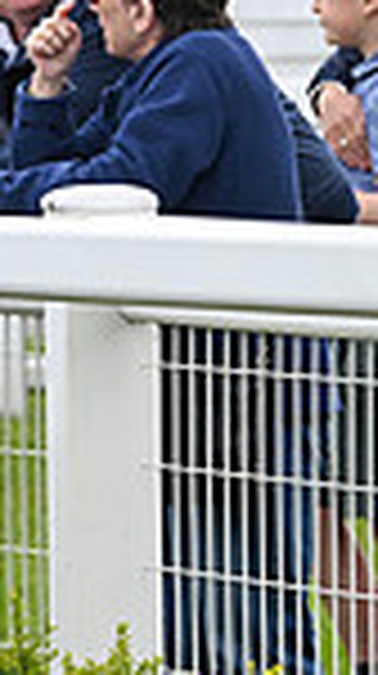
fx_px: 11228
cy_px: 281
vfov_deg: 3.4
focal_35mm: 628
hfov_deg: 1.9
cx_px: -832
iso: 400
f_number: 5.6
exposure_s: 1/1000
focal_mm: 155
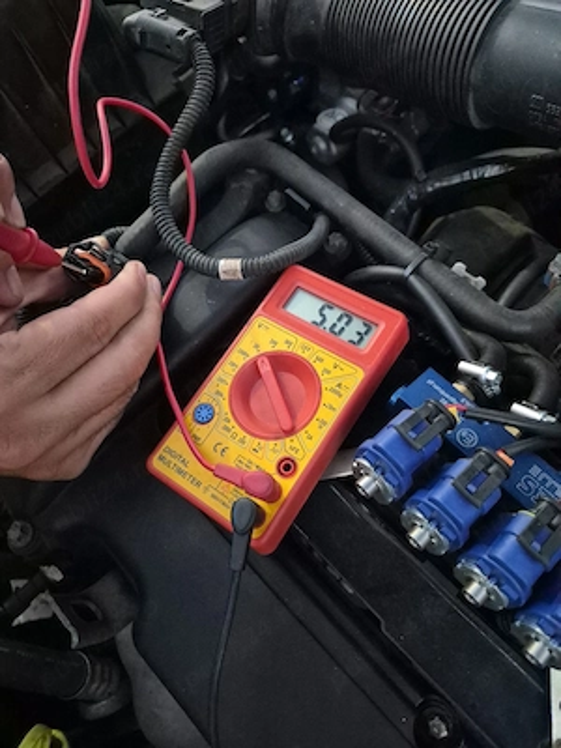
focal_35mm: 23
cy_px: 374
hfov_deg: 58.9
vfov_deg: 73.9
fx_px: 497
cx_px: 280
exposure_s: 1/100
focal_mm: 5.4
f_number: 1.8
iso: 2500
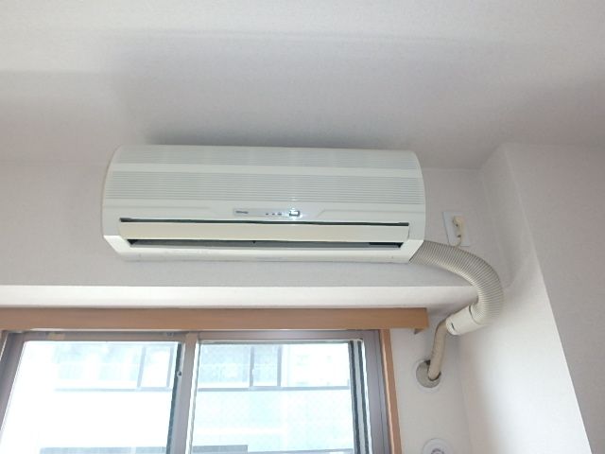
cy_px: 227
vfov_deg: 63.4
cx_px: 302
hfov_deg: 79.0
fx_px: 367
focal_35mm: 21
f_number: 3.5
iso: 320
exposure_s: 1/30
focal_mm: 3.7
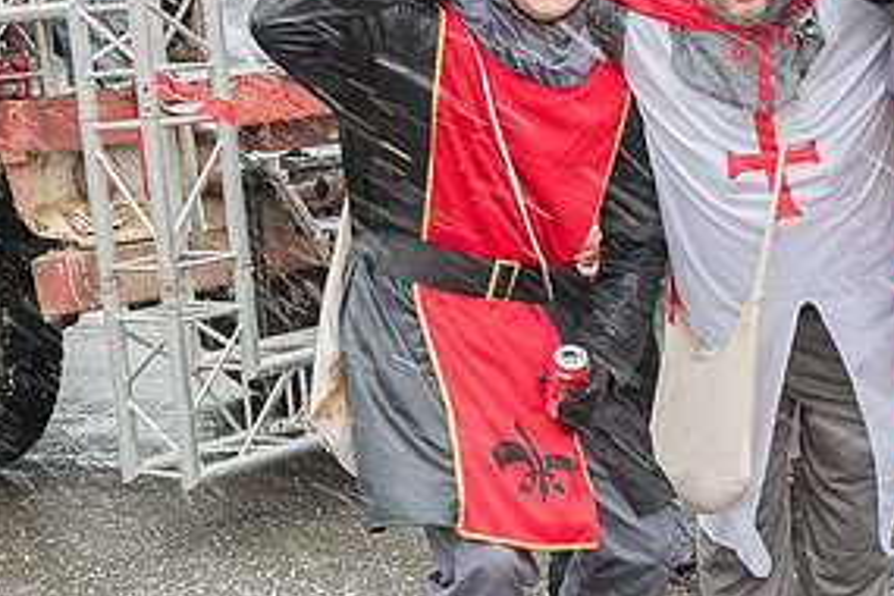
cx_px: 722
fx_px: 2111
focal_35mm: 85
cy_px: 306
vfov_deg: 16.1
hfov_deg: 23.5
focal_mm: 38
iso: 800
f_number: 5.6
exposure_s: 1/60
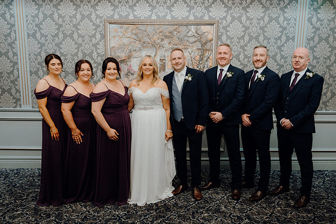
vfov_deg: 41.1
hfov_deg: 58.7
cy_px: 112
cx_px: 168
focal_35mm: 32
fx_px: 299
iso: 2500
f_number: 5
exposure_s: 1/160
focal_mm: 32
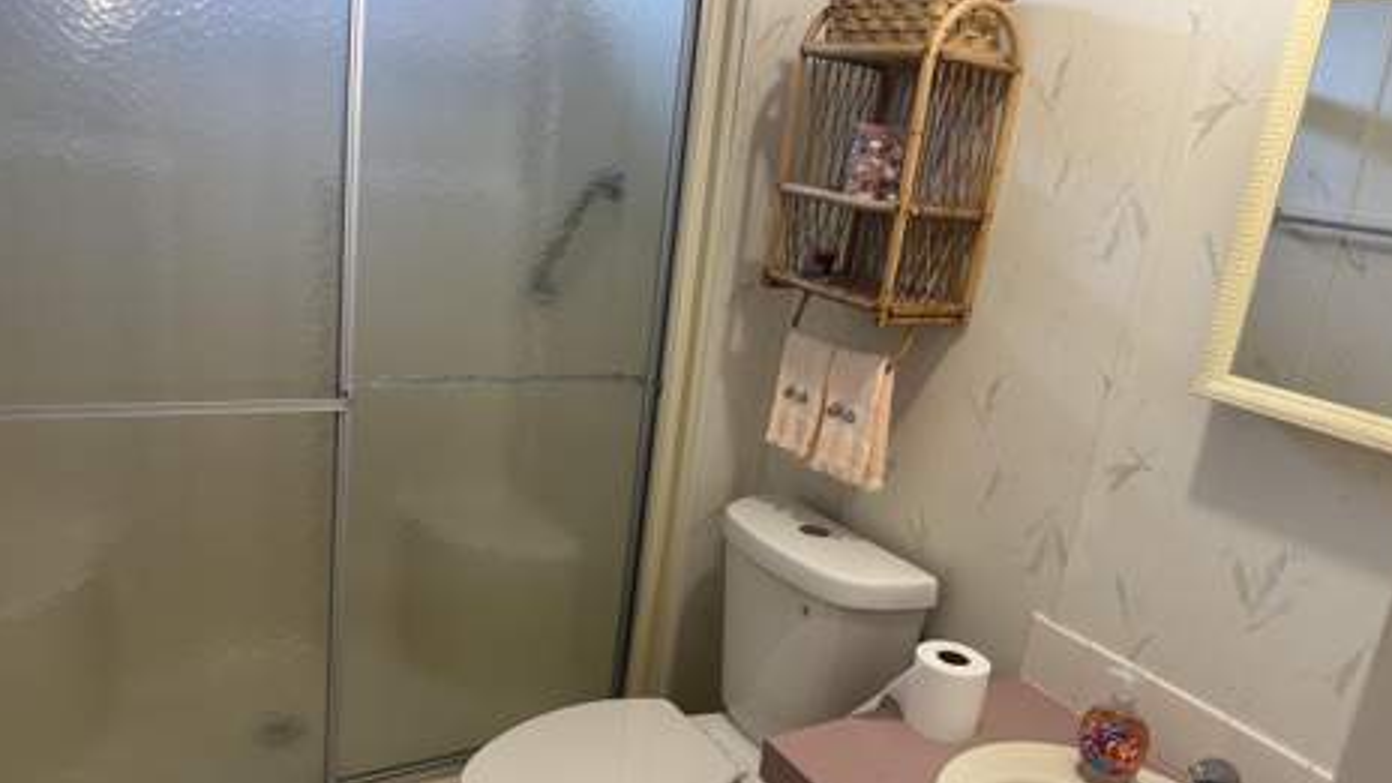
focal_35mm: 27
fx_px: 997
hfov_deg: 69.9
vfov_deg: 42.8
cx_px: 708
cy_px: 434
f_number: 1.78
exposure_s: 1/60
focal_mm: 6.86
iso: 160
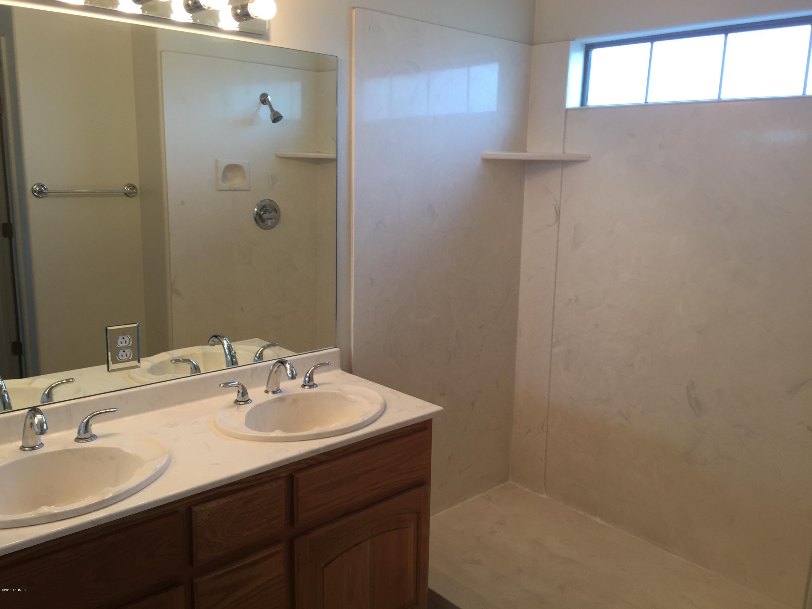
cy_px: 304
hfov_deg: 61.7
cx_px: 406
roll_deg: -2.1
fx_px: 680
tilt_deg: -11.3
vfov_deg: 48.2
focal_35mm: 29
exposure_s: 1/40
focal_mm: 4.15
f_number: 2.2
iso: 32
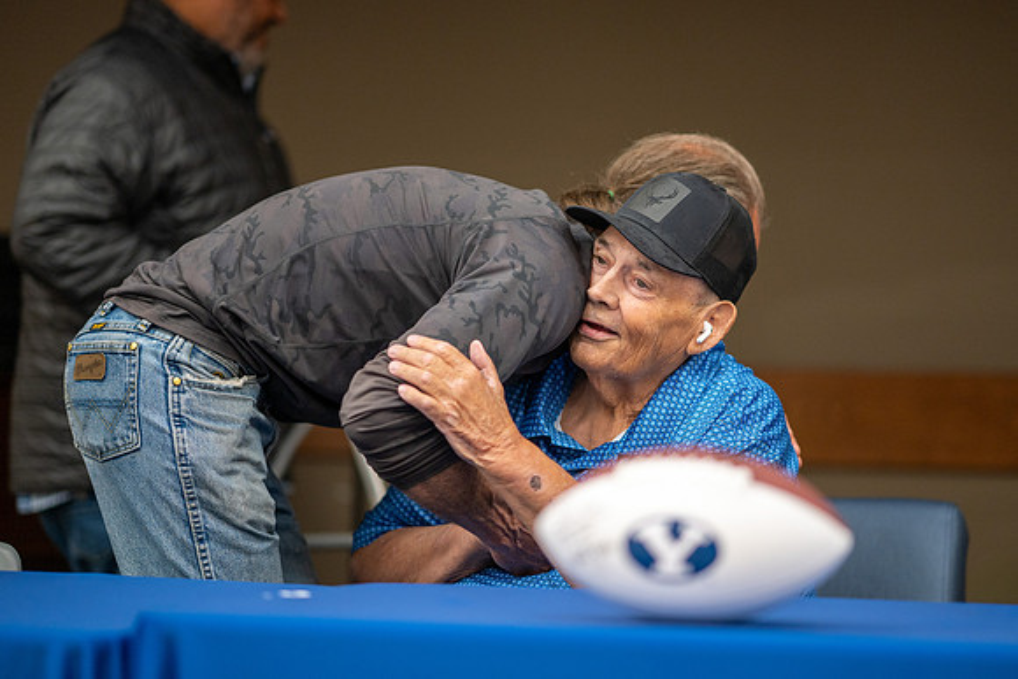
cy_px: 351
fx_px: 3312
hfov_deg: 17.5
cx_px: 532
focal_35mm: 117
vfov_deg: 11.7
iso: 640
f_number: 1.6
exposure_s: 1/320
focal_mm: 105
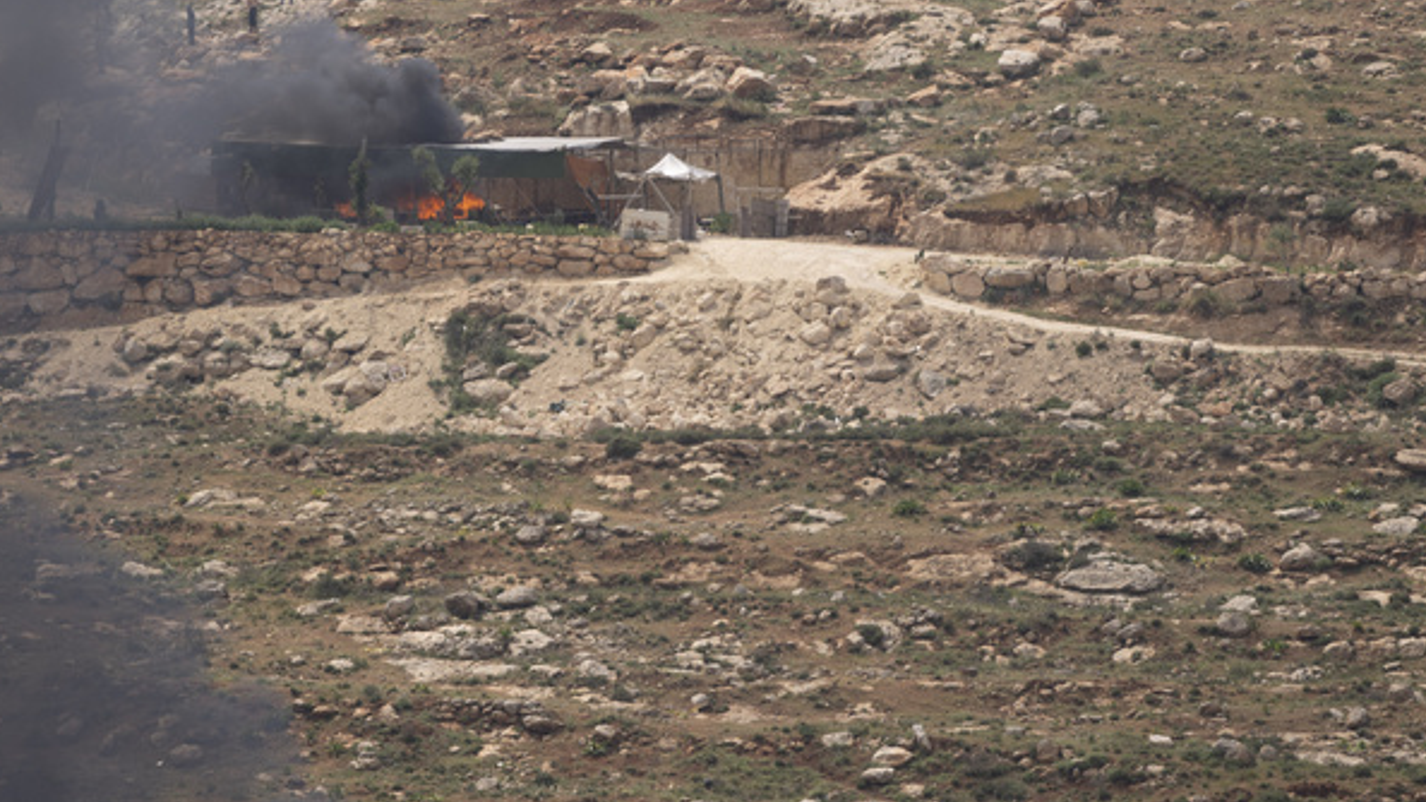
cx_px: 502
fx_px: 13649
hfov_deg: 6.0
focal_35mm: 361
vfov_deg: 3.4
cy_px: 249
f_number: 2.8
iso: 100
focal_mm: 200
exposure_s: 1/2500
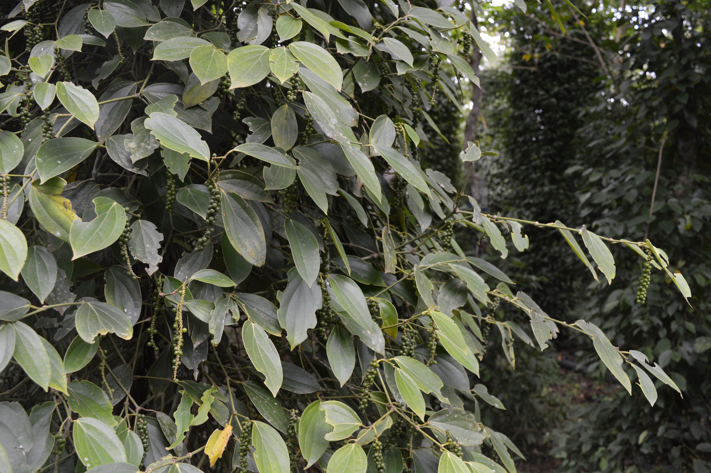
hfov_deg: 57.3
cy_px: 236
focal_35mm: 33
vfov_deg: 39.9
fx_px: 651
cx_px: 356
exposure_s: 1/125
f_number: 5.6
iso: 360
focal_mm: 22
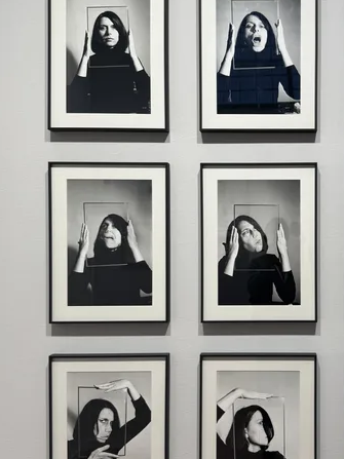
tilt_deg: -1.3
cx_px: 273
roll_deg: -0.1
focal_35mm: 43
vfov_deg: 43.8
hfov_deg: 32.7
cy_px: 250
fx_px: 570
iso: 64
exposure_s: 1/153
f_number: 1.78
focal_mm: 6.76
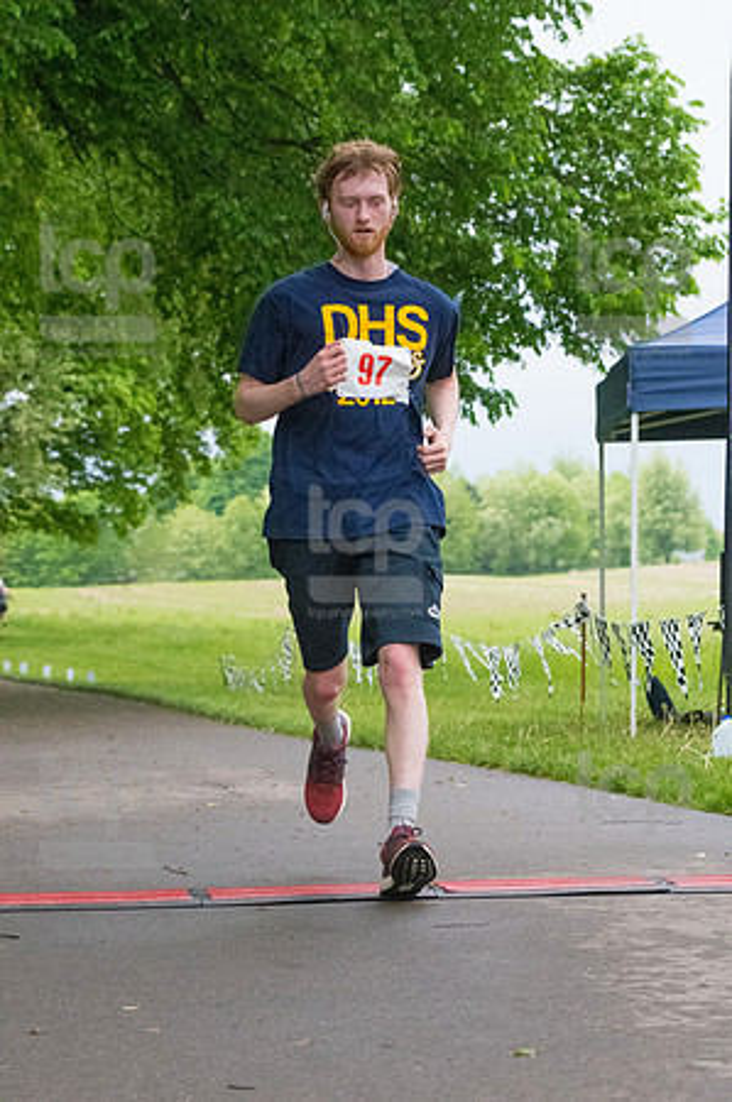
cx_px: 366
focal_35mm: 120
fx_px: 3668
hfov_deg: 11.4
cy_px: 551
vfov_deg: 17.1
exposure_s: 1/1250
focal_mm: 80
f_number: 5.6
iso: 6400
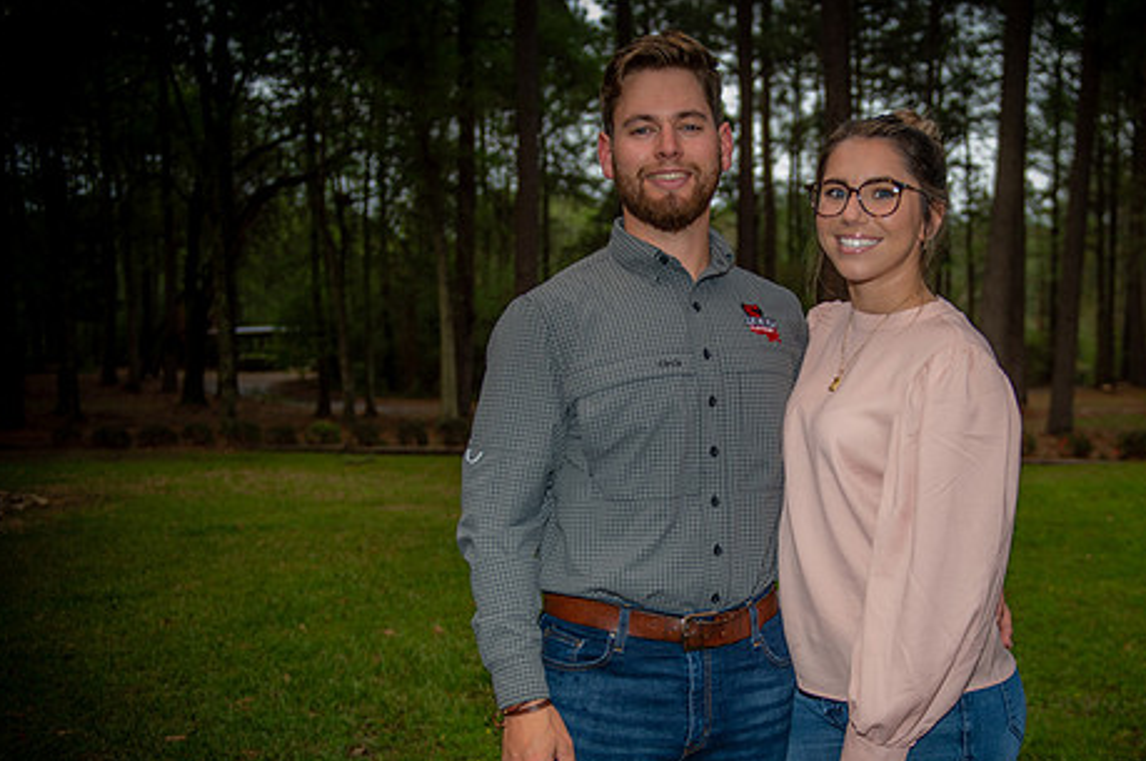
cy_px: 457
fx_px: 1367
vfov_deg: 31.0
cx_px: 689
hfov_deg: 45.2
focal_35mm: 43
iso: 400
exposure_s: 1/200
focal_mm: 34
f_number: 2.8
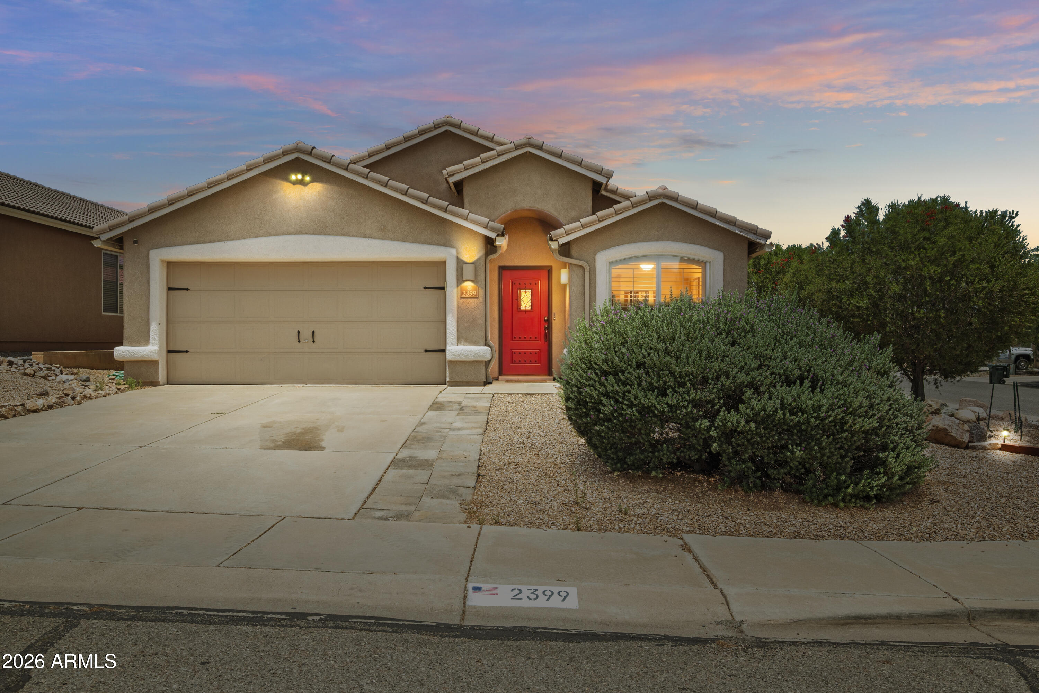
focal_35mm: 25
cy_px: 346
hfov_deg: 71.5
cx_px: 520
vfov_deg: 51.3
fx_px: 722
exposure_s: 1/1000
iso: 250
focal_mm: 25
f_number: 9
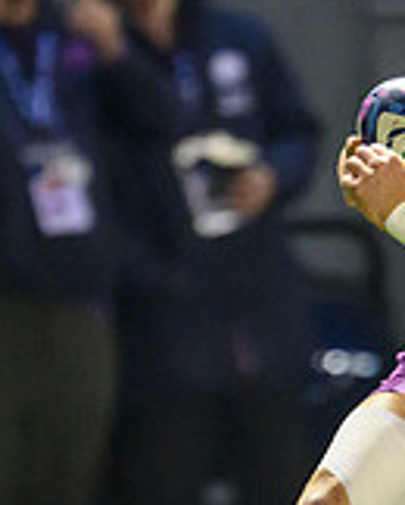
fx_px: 35877
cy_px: 551
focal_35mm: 2399
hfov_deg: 0.6
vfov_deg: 0.8
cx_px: 609
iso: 8000
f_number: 4
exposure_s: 1/500
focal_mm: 560
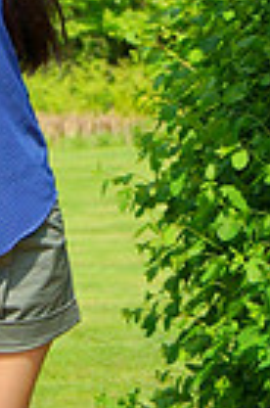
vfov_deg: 7.6
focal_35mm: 268
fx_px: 3026
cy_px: -205
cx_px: -79
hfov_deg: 5.1
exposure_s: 1/1250
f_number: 5.6
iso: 250
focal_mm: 55
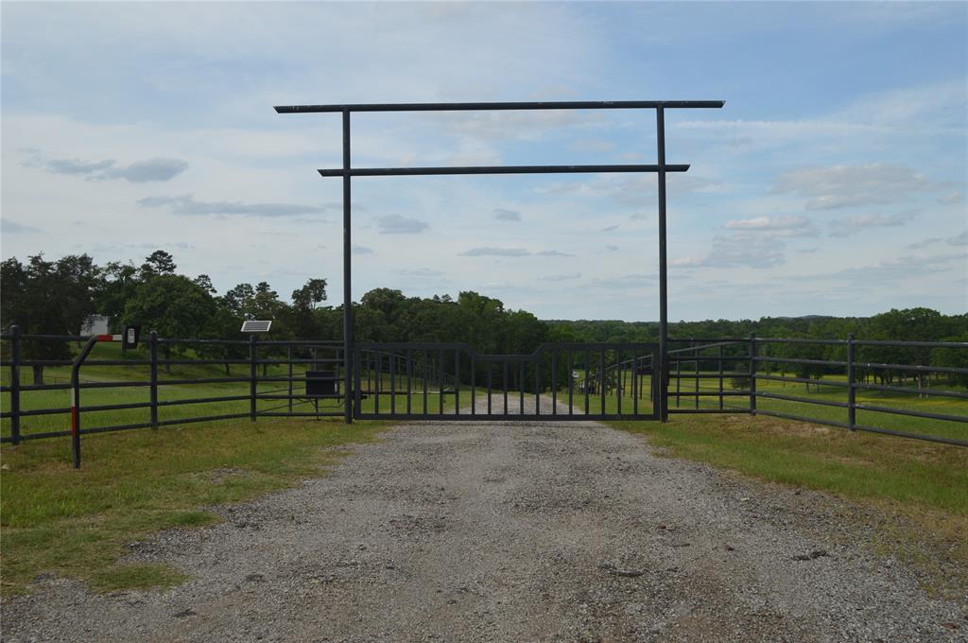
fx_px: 886
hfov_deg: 57.3
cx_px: 484
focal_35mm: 33
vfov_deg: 39.9
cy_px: 322
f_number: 8
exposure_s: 1/160
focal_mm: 22
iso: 100
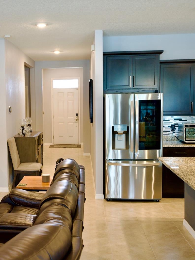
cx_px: 39
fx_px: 383
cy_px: 130
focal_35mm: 51
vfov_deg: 37.5
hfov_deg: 28.0
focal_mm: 35
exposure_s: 1/40
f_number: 4
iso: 640
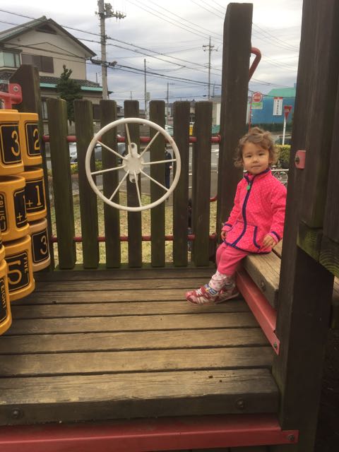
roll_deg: +0.3
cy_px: 226
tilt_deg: -15.2
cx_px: 170
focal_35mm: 29
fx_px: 379
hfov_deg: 48.2
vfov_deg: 61.7
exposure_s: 1/347
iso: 32
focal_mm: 4.15
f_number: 2.2
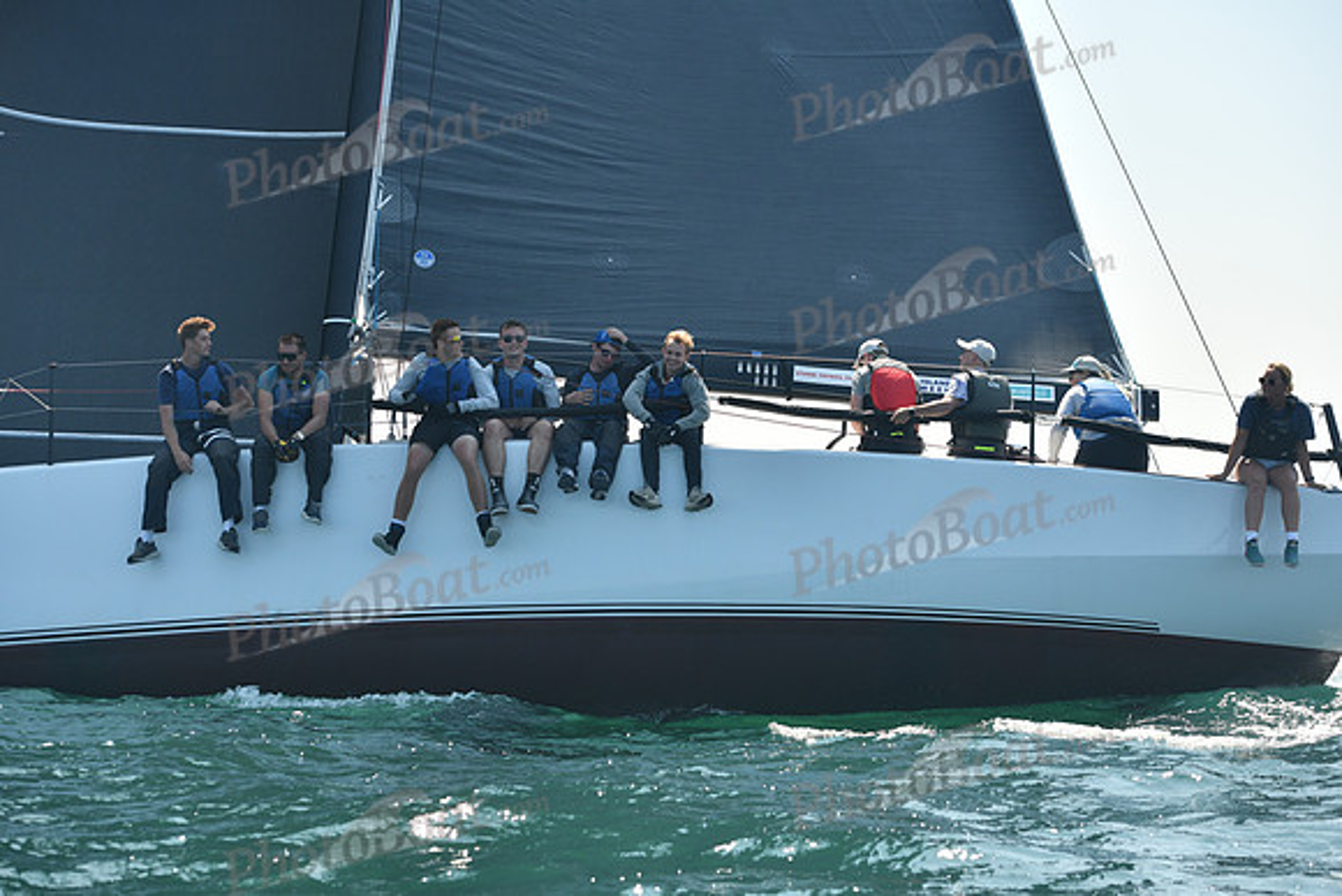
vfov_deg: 19.5
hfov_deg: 28.8
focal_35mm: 70
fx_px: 2610
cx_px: 671
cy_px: 448
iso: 320
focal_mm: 70
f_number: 5
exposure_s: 1/640
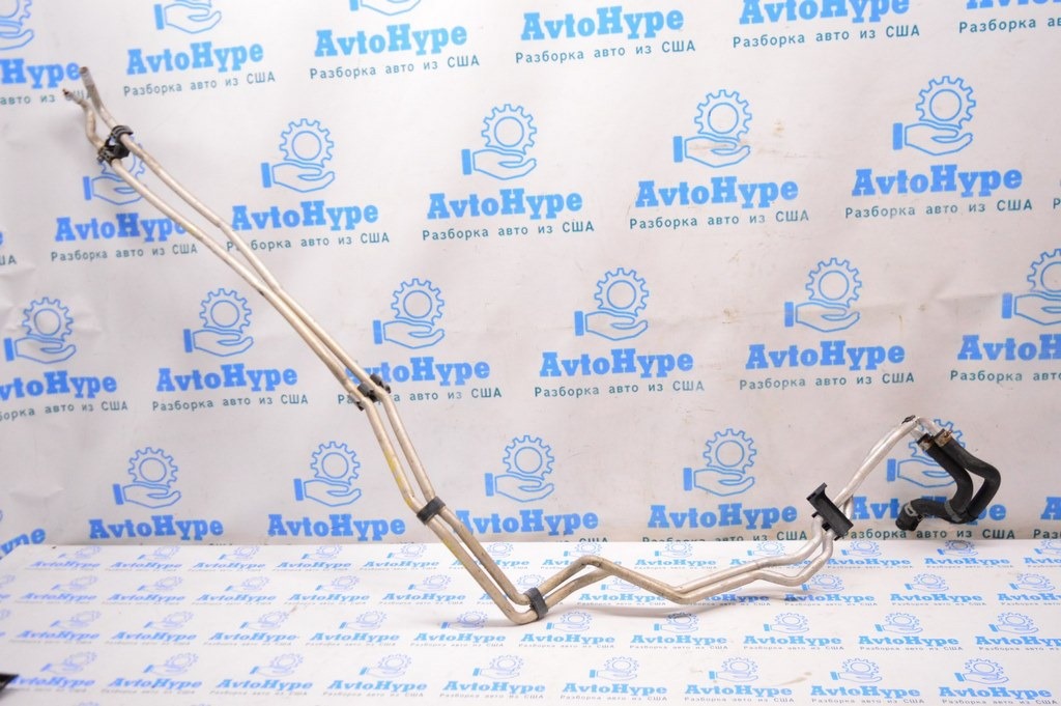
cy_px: 353
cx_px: 530
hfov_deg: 57.3
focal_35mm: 33
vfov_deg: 39.9
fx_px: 972
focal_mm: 22
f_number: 3.8
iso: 3200
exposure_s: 1/320
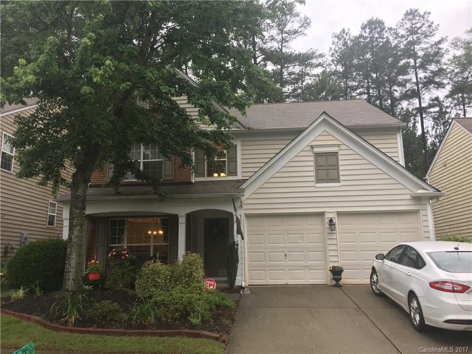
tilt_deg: +12.9
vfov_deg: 48.2
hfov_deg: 61.7
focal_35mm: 29
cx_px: 236
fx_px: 395
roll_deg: +0.2
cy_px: 177
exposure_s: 1/60
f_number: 2.2
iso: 32
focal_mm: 4.15
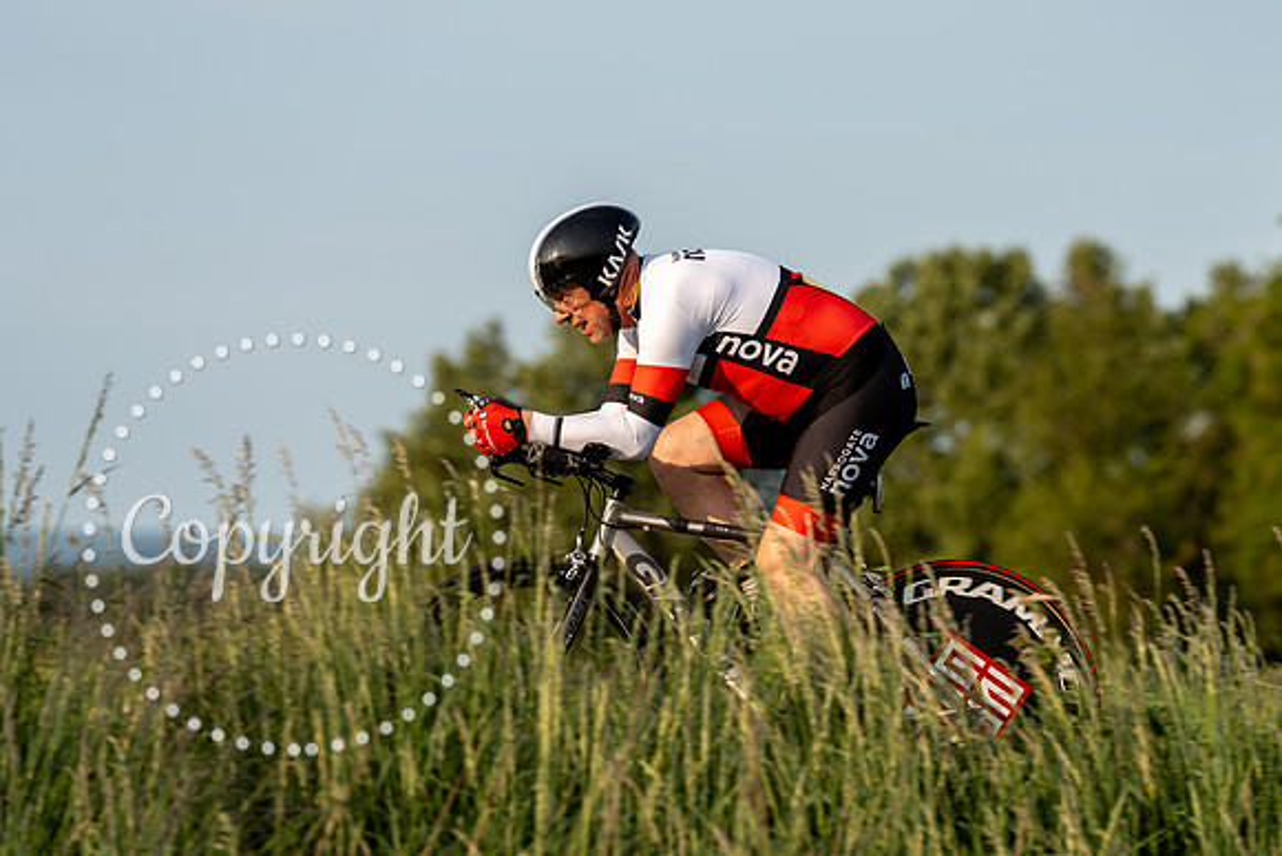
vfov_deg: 6.8
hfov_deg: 10.2
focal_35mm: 203
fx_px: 7213
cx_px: 791
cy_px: 413
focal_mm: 164
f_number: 4
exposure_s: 1/640
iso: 125
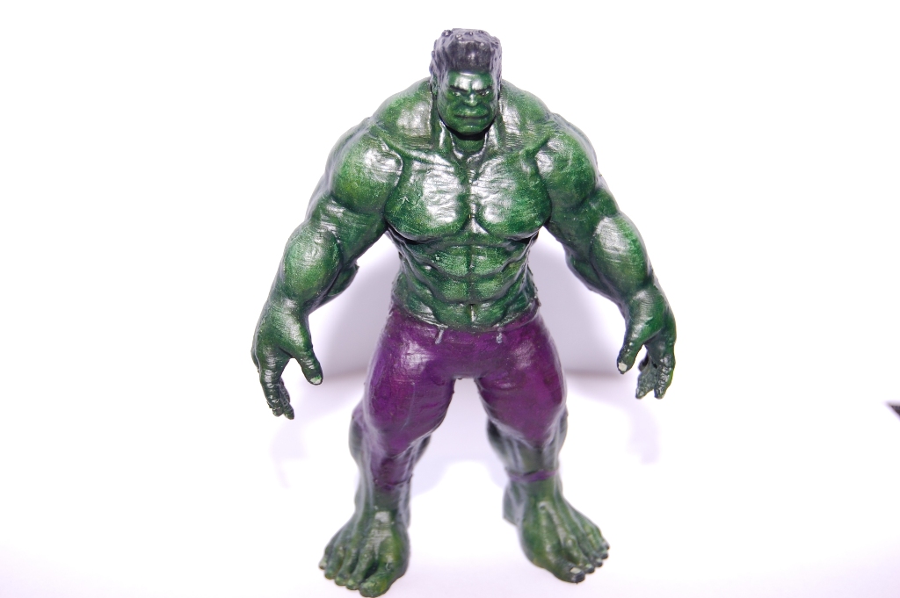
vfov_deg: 19.7
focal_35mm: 69
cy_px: 299
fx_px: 1724
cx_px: 450
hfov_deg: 29.3
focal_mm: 46
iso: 200
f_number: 5.3
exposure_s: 1/60
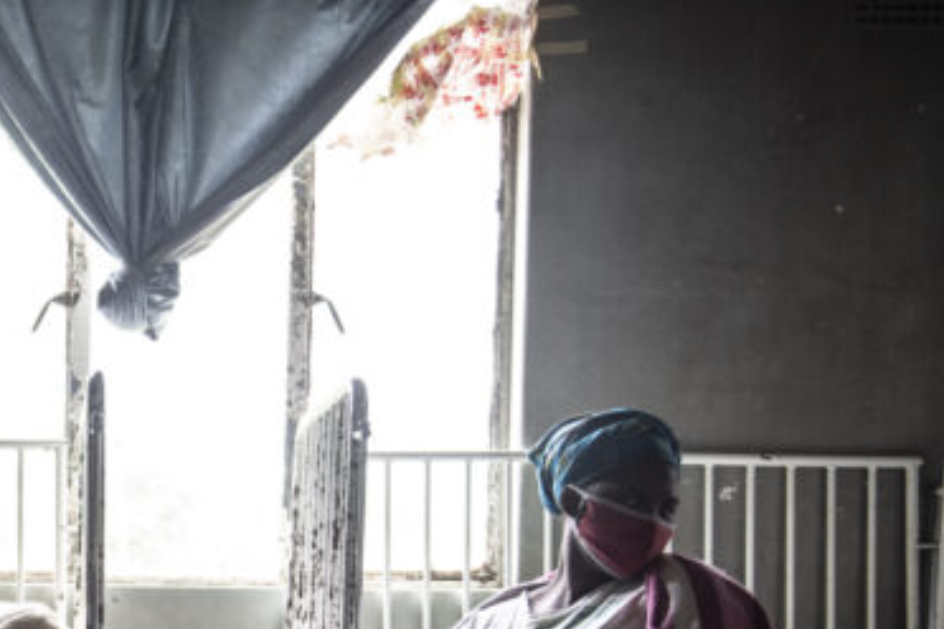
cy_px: 647
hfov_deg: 28.6
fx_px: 1731
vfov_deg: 19.9
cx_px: -8
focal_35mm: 66
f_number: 2.8
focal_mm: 32
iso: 500
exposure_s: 1/80
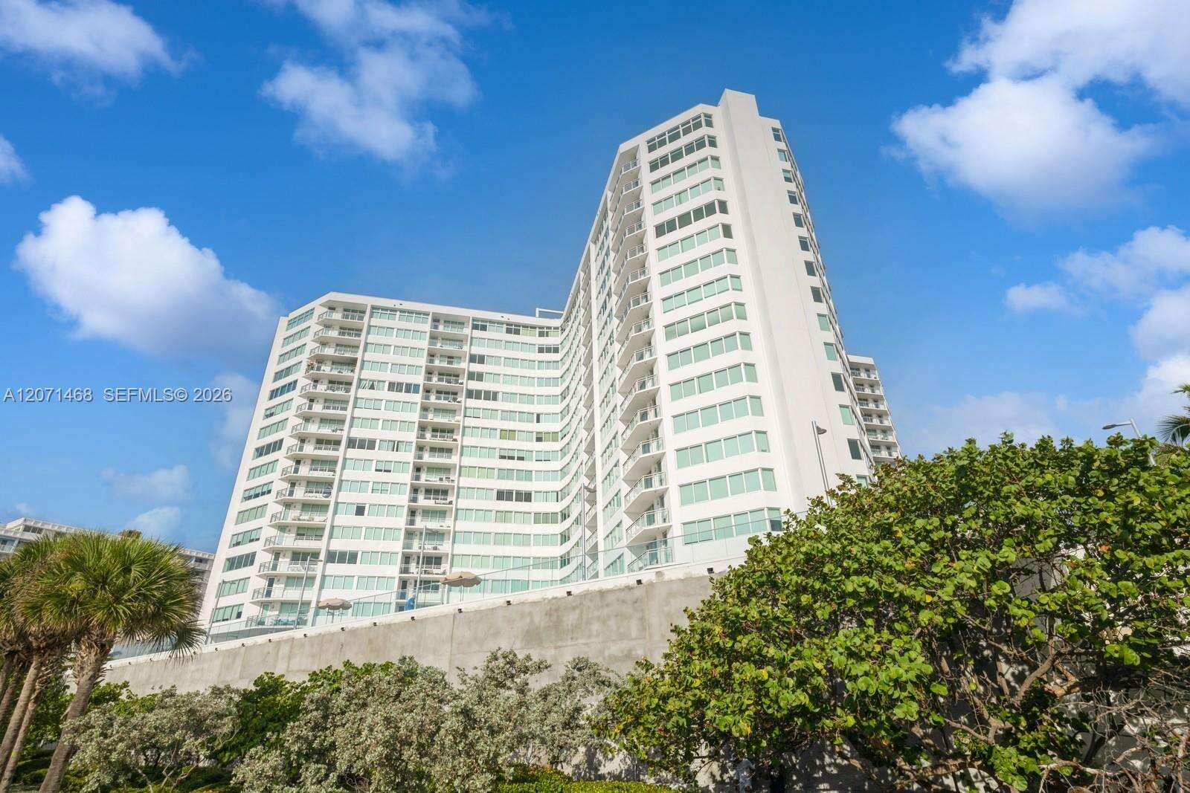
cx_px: 595
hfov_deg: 86.9
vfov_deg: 64.6
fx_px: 628
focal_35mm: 19
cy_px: 396
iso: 200
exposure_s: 1/640
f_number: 10
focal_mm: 19
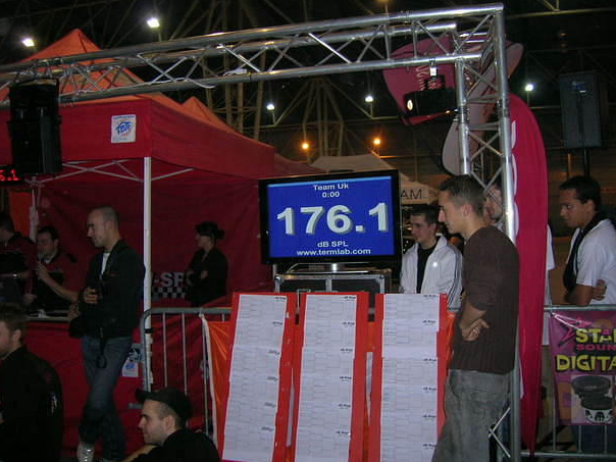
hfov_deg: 51.3
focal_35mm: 36
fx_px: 641
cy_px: 229
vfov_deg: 39.7
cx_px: 315
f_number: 2.9
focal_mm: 5.7
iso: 106
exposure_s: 1/60.1
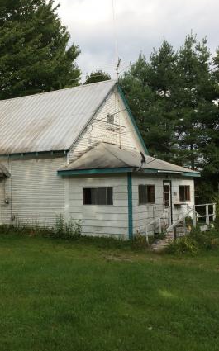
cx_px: 80
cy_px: 173
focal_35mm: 42
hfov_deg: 30.3
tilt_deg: +1.7
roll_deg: +1.2
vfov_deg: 47.2
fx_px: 402
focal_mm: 4.15
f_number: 2.2
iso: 32
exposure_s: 1/720
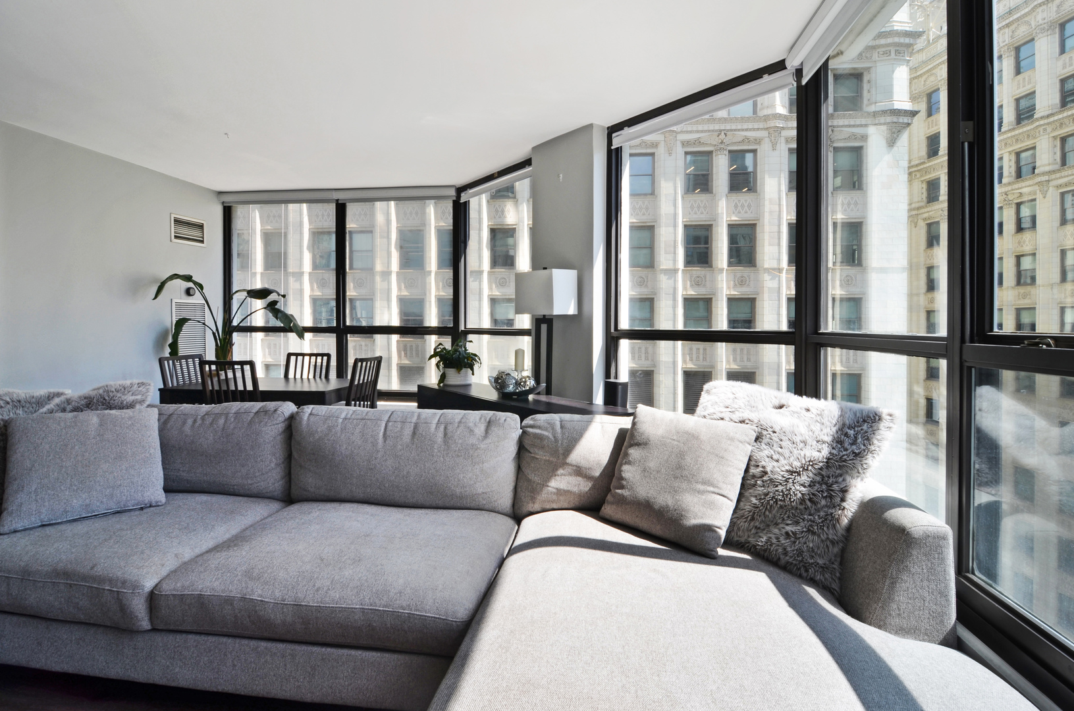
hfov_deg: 95.1
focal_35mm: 16
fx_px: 491
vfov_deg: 71.8
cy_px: 356
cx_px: 537
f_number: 11
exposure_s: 1/25
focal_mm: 11
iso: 100
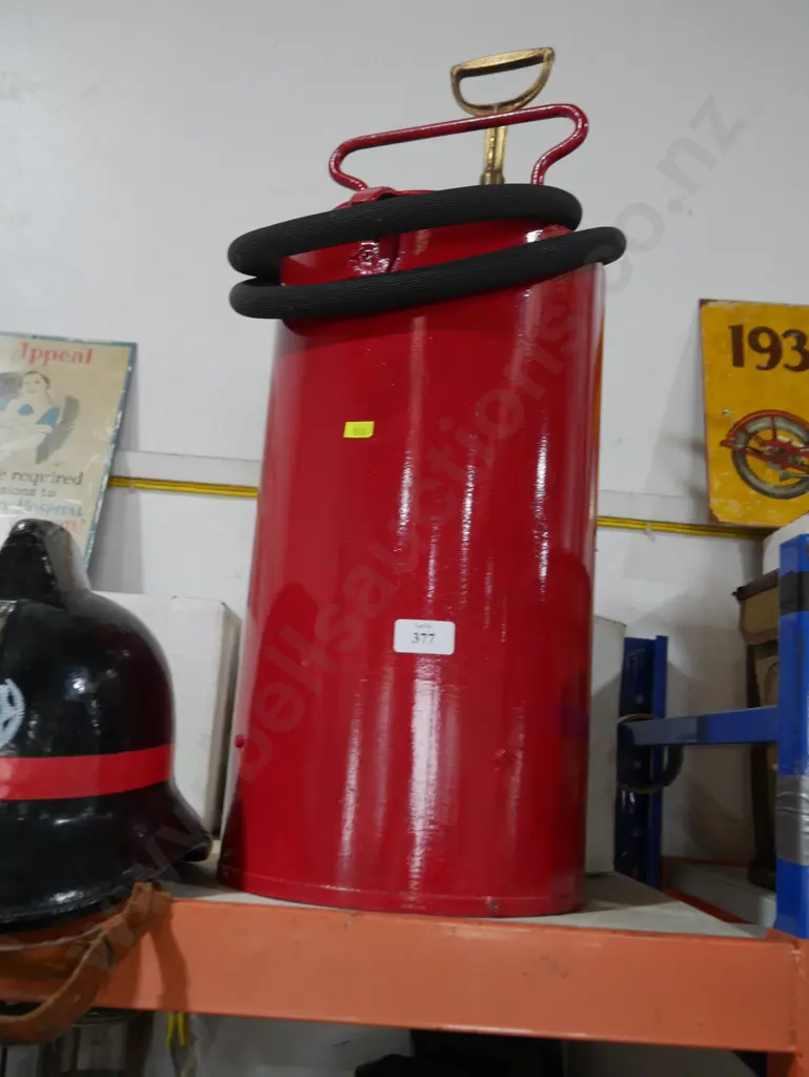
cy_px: 538
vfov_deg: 53.9
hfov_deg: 41.8
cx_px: 404
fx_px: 1059
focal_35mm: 34
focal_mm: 17
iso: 800
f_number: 4
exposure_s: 1/60
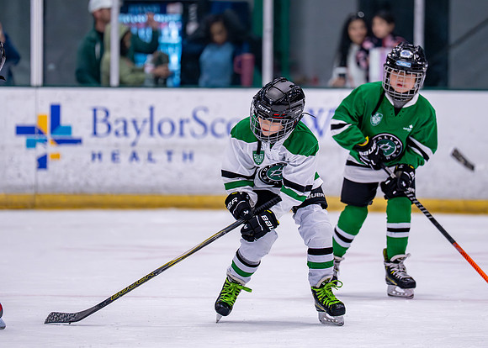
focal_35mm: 271
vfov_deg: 5.3
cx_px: 270
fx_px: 3749
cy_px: 133
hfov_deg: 7.4
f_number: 2.8
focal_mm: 182
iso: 2500
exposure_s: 1/1250
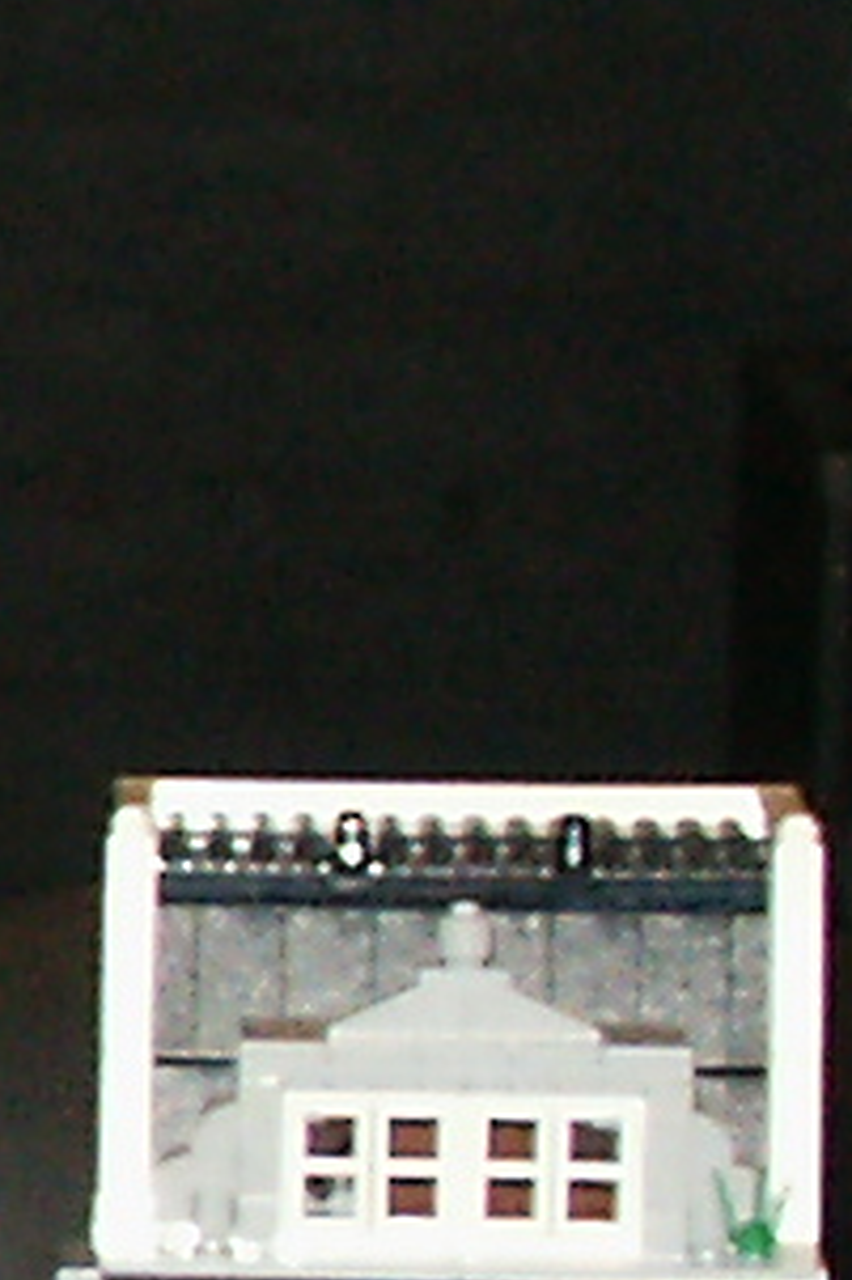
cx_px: -2450
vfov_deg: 7.5
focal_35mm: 274
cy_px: 661
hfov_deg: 4.6
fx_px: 9737
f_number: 3
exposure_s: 1/45
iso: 200
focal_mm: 7.2
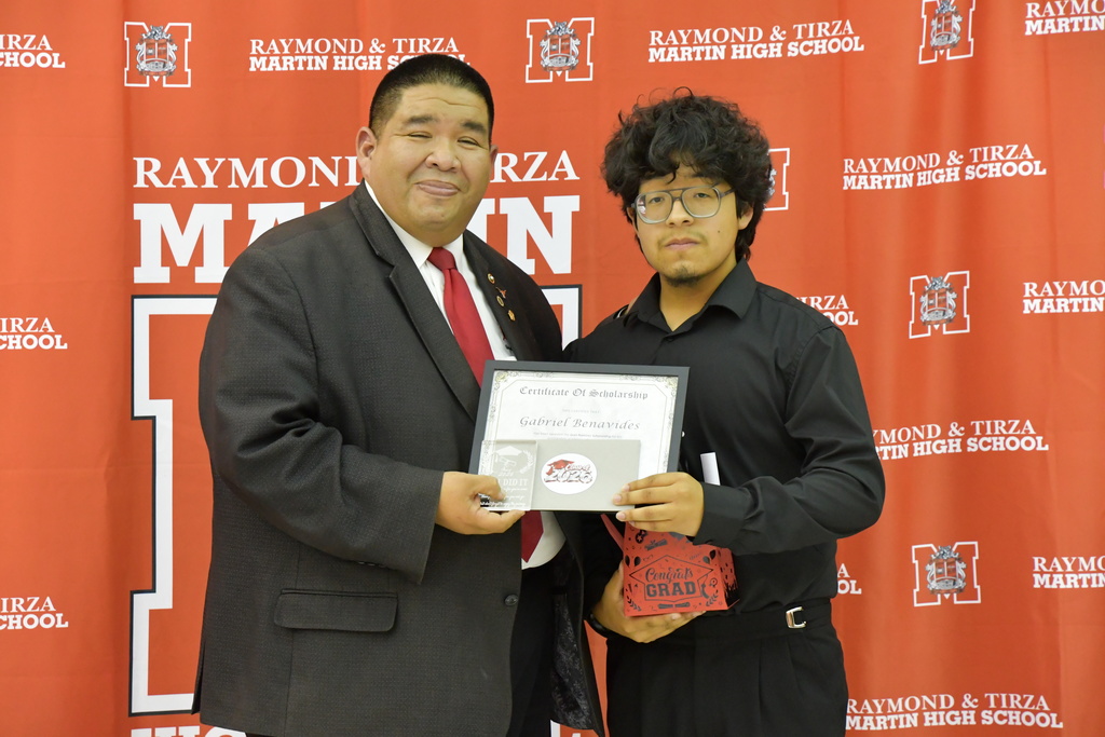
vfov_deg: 11.4
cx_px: 552
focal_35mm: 120
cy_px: 368
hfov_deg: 17.1
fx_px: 3684
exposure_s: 1/160
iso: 5000
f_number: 6.3
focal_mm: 80
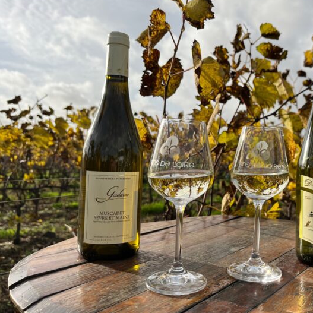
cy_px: 155
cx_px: 230
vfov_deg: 48.5
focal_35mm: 34
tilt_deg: -3.2
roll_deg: +0.8
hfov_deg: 46.9
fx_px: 348
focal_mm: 5.1
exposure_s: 1/2899
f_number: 1.6
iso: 50
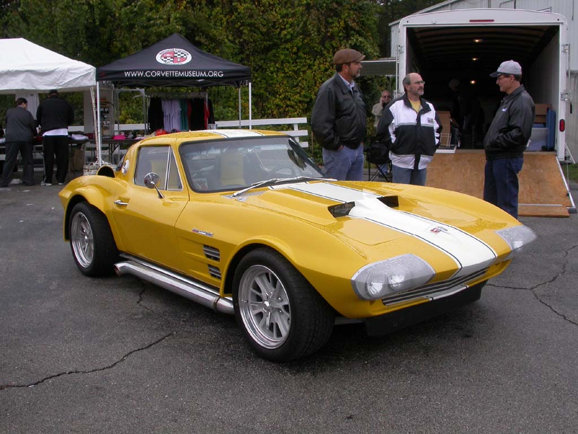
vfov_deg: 37.7
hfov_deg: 49.0
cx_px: 289
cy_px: 217
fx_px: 635
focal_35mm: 38
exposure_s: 1/190
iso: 100
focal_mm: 7.85
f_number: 6
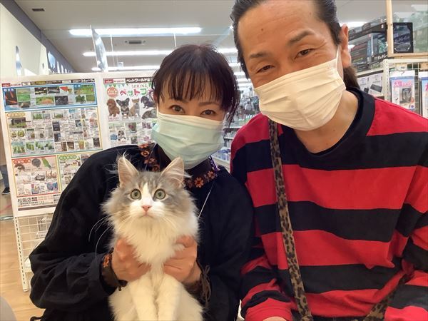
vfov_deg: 45.4
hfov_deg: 58.4
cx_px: 214
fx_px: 383
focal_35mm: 31
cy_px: 160
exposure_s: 1/50
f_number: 2.4
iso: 160
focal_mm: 3.3
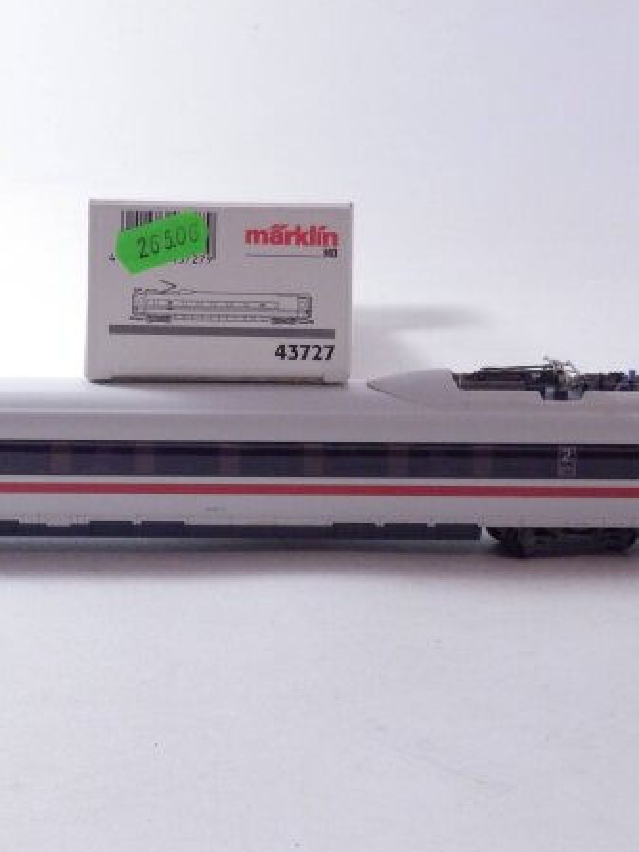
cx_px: 205
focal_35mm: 89
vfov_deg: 22.0
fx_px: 2189
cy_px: 423
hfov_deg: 16.6
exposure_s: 1/160
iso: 800
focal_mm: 11.9
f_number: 4.4
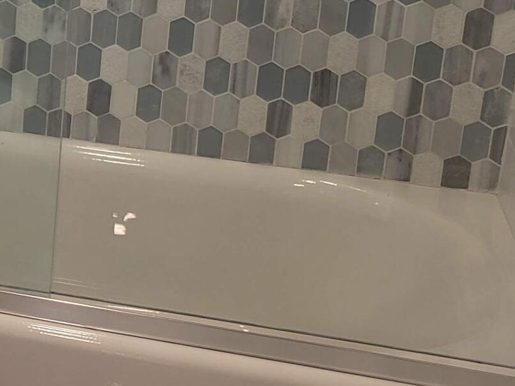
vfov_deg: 15.0
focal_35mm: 97
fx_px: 1443
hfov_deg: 17.3
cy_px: 17
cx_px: -352
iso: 64
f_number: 2.4
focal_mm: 4.3
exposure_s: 1/60
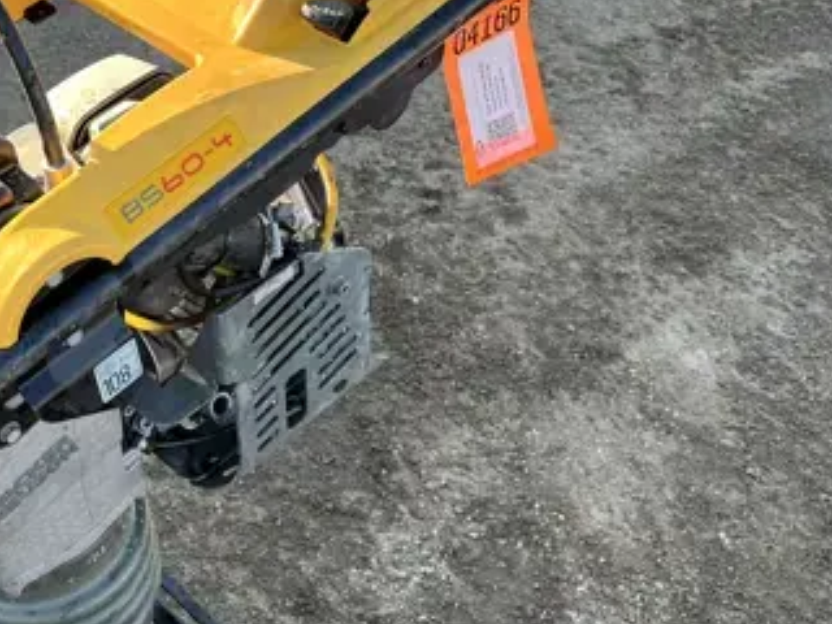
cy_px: 317
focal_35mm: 52
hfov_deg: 35.1
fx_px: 1250
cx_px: 112
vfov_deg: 28.0
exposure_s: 1/380
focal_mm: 5.7
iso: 50
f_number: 1.5
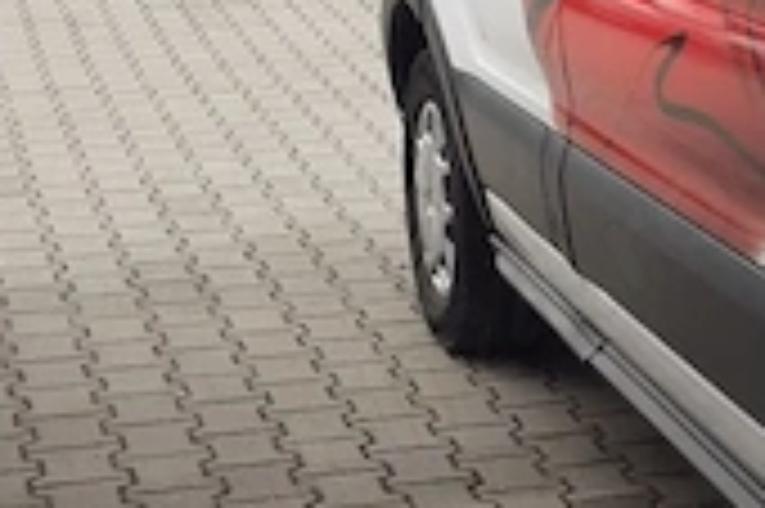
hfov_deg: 17.2
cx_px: 1341
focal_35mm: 99
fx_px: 2102
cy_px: 414
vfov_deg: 13.7
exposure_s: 1/584
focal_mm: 3.6
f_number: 1.9
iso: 40
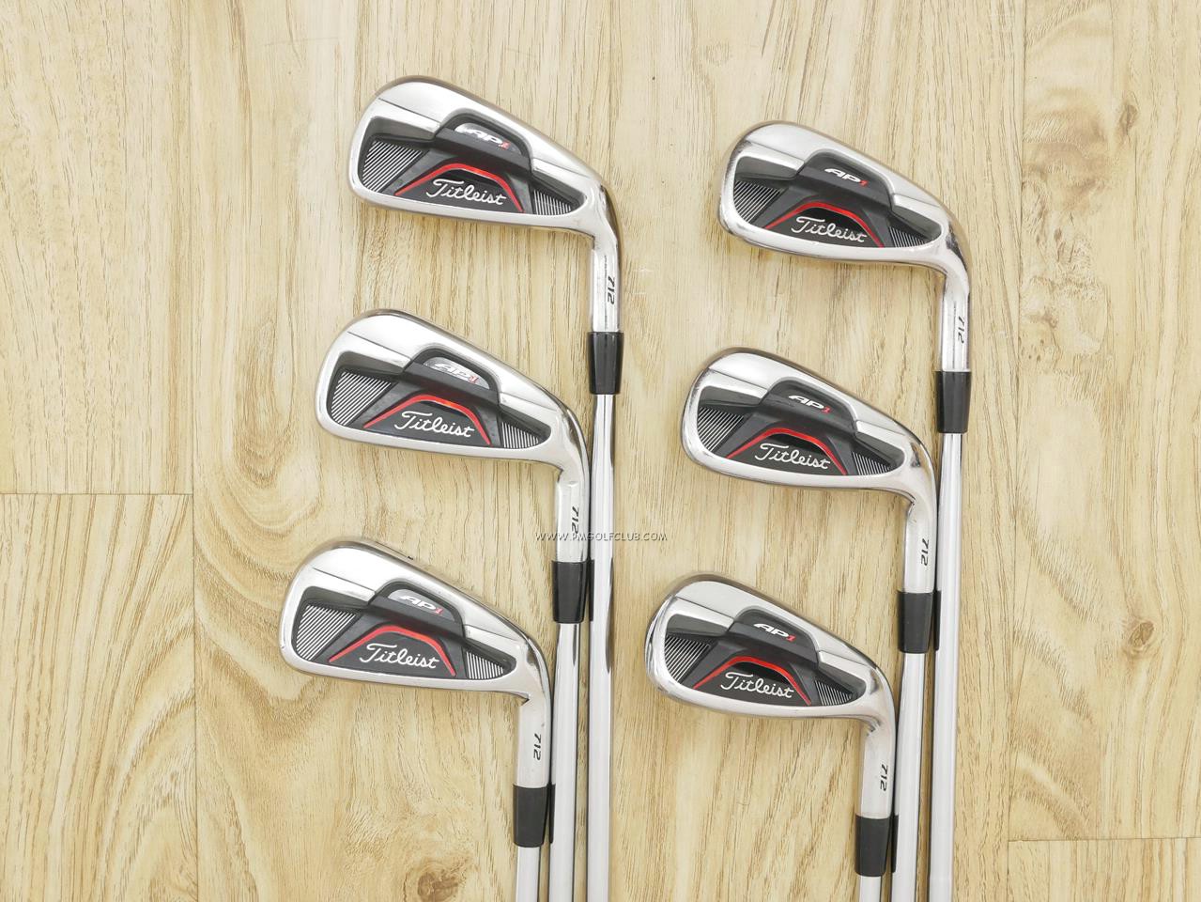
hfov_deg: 38.2
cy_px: 451
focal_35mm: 50
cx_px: 600
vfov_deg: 29.1
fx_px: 1735
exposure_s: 1/40
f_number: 4.5
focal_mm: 25
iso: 1600
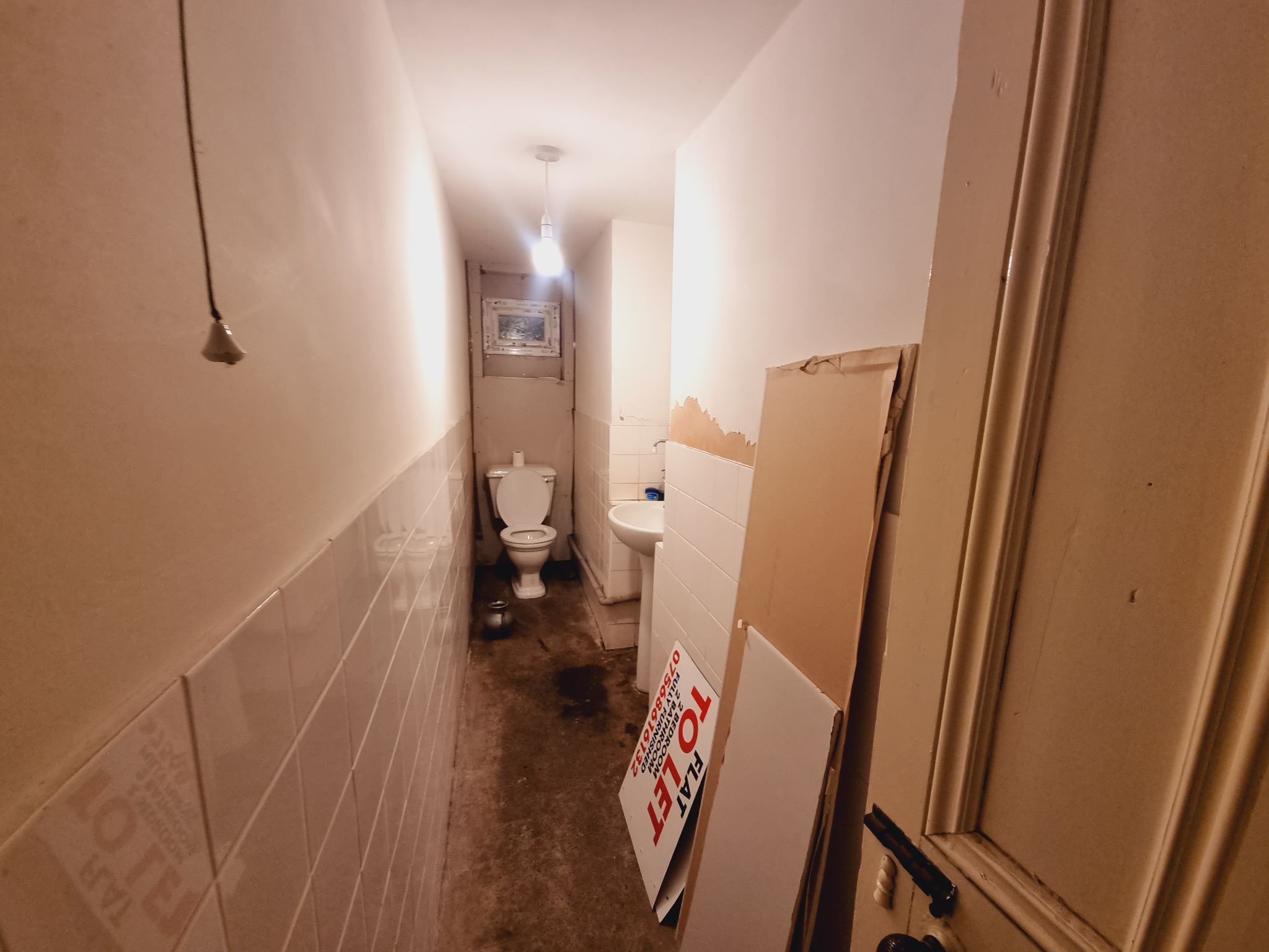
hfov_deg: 106.2
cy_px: 476
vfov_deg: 89.9
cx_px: 634
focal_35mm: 13
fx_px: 477
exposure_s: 1/50
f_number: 2.2
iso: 160
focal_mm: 2.2
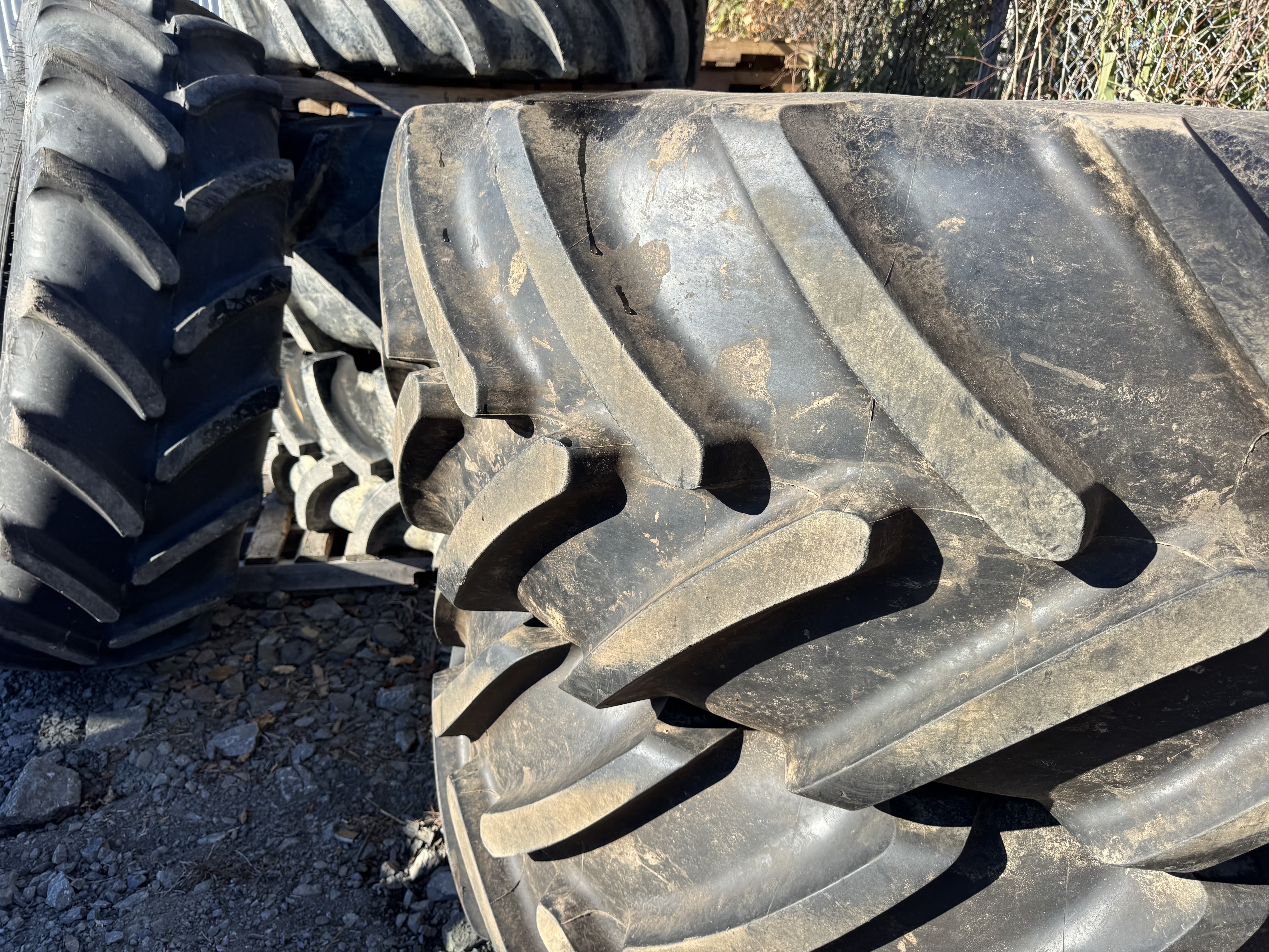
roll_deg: -2.0
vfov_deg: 56.8
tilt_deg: -23.1
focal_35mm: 24
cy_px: 476
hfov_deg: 71.6
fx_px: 880
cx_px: 634
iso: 80
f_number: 1.78
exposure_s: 1/1767
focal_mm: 6.76
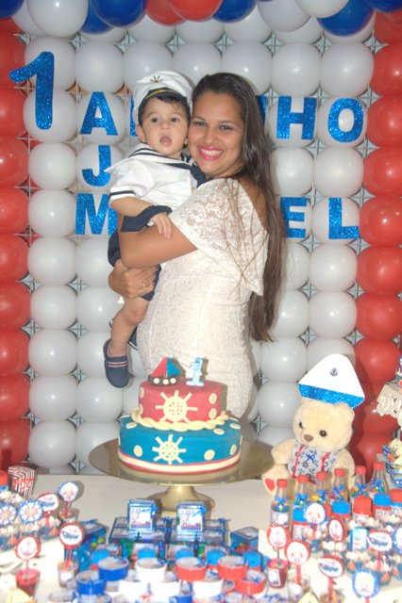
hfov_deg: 25.7
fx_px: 880
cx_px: 201
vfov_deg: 37.9
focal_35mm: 52
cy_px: 302
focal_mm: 35
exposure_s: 1/60
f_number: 4.5
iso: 800
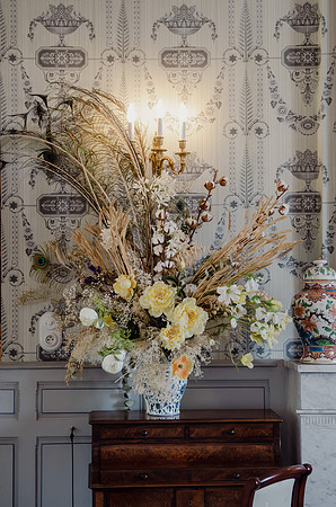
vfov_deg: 23.4
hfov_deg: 15.6
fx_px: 1224
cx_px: 168
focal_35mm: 87
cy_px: 254
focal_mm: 58
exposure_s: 1/60
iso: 800
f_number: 4
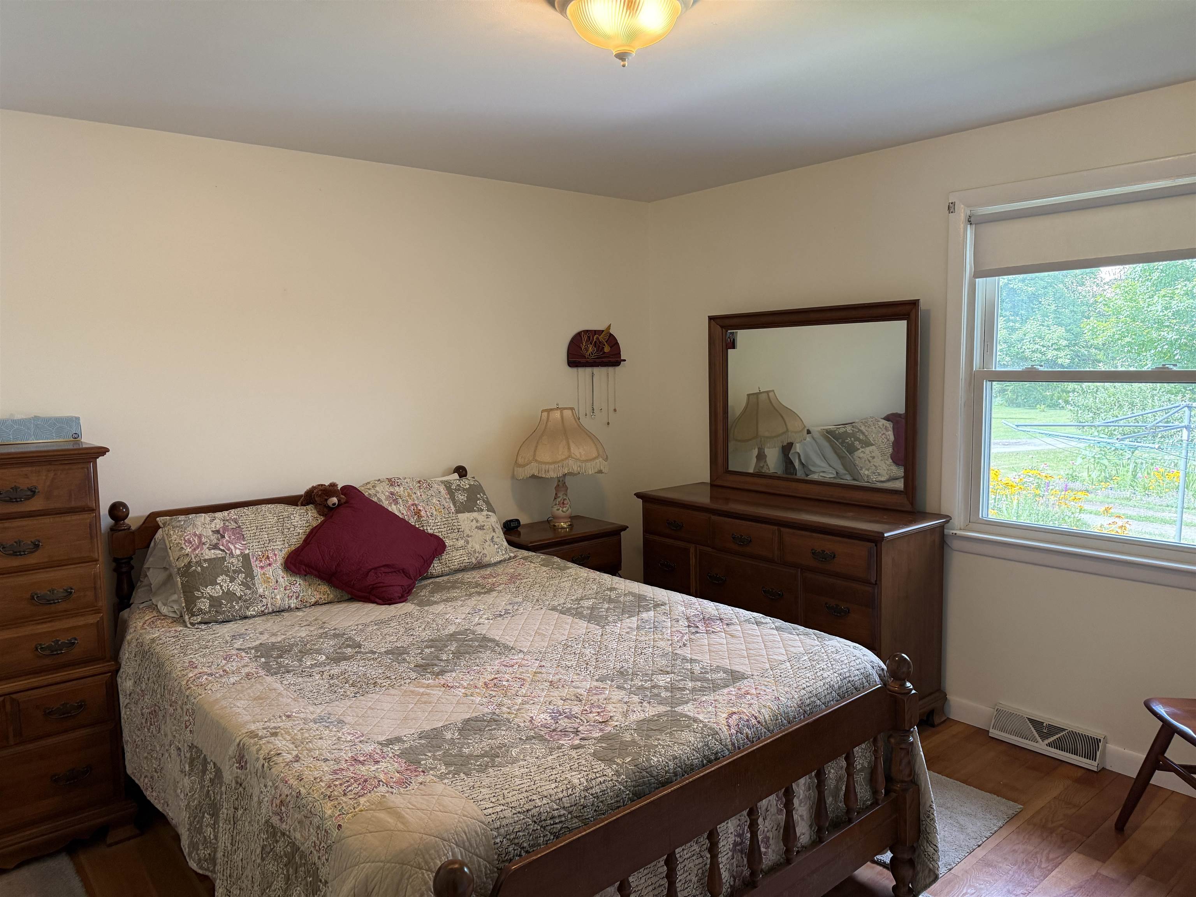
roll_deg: +2.1
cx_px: 598
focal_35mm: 24
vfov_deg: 56.8
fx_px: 829
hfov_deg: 71.6
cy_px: 448
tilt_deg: -7.1
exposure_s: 1/120
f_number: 1.78
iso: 250
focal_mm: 6.76
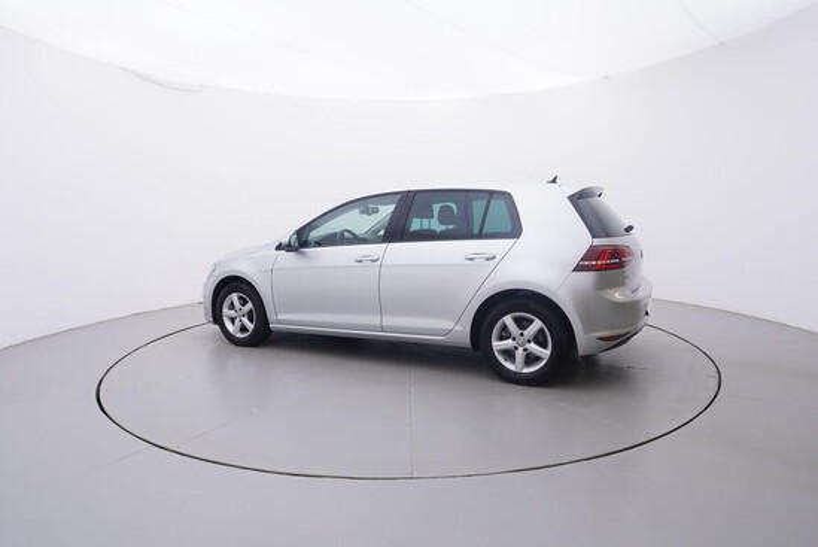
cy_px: 274
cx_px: 409
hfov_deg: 77.3
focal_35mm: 22
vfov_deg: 56.2
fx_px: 512
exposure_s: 1/80
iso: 200
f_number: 5
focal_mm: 15
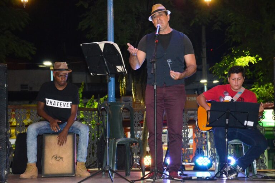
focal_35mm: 112
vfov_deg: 12.2
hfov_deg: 18.2
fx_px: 859
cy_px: 92
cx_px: 138
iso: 3200
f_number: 7.1
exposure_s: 1/60
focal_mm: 75
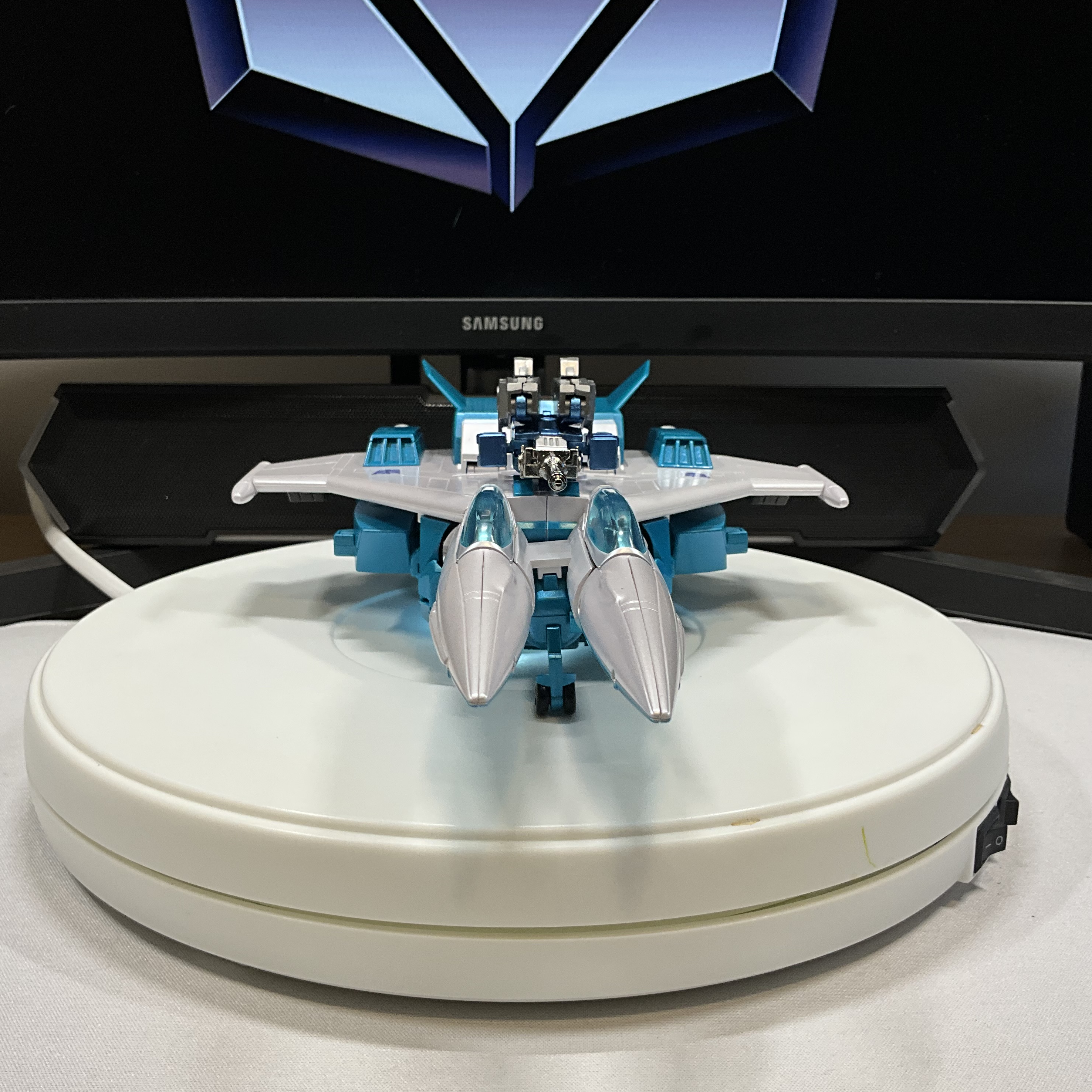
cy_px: 557
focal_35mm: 35
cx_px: 532
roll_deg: +0.1
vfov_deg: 47.2
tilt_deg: -13.8
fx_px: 1249
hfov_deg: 47.2
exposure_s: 1/120
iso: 25
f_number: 1.8
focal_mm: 3
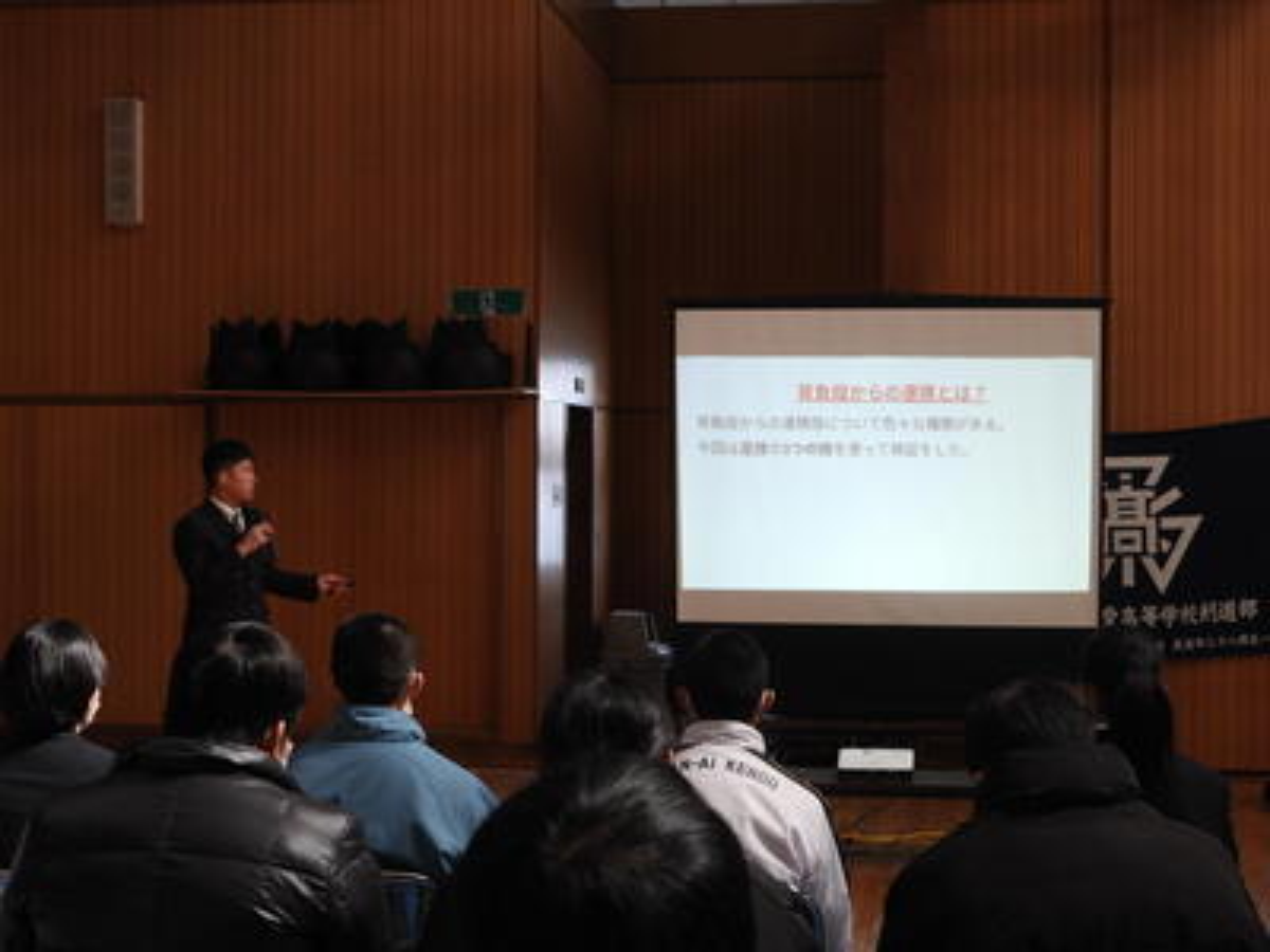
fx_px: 2385
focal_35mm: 65
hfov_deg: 29.8
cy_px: 476
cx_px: 635
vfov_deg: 22.6
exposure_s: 1/30
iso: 125
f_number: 4.2
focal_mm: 11.6
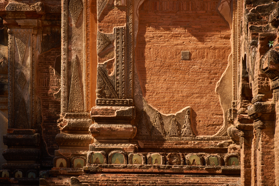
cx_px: 140
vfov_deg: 13.7
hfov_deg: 20.4
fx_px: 775
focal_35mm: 100
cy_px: 93
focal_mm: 100
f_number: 8
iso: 200
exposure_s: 1/250
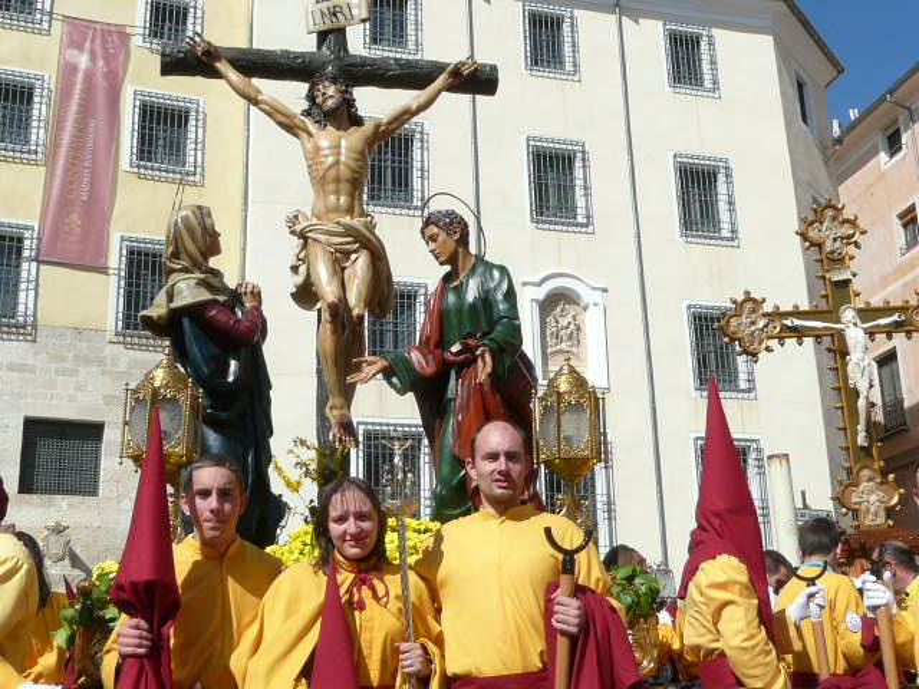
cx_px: 460
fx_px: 1221
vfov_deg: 31.5
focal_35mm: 46
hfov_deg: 41.2
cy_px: 344
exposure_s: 1/400
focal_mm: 4.7
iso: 100
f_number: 6.3
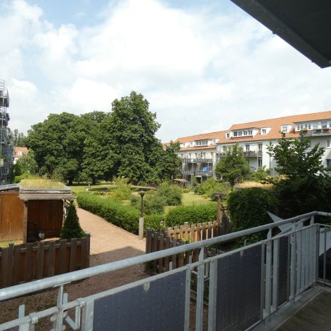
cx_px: 170
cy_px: 164
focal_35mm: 24
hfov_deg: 65.0
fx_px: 260
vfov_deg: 65.0
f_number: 2.8
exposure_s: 1/1000
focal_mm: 3.6
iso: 80
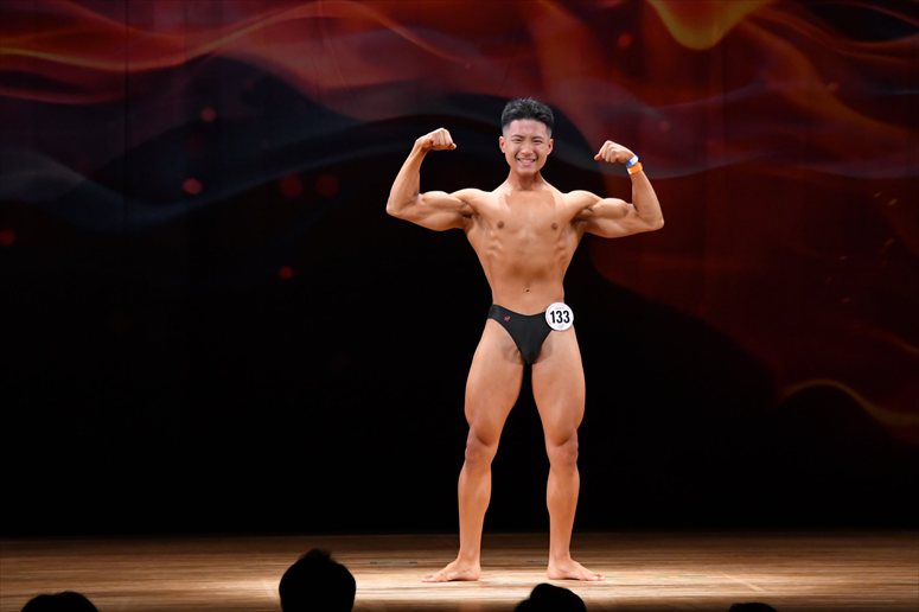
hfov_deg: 9.5
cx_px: 460
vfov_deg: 6.3
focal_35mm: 217
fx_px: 5537
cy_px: 306
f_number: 5.6
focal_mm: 145
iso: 3200
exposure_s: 1/400
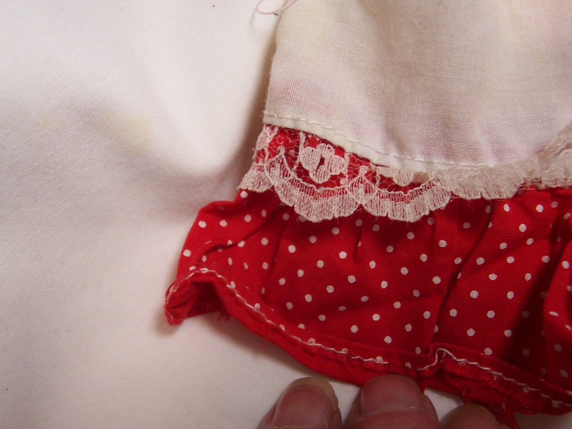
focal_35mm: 37
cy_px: 214
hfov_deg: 50.1
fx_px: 611
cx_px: 286
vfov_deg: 38.7
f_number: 2.8
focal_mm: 5.6
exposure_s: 1/45
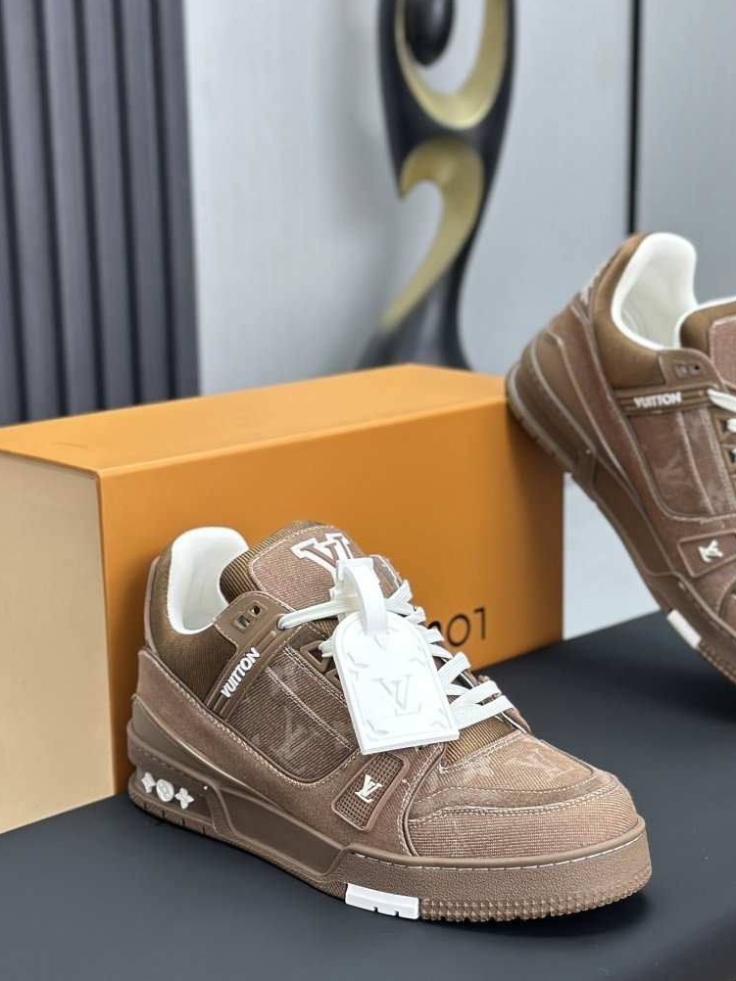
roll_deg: +0.0
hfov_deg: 21.2
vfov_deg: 28.1
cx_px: 476
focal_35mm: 69
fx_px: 1957
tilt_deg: -14.1
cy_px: 551
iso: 125
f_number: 1.78
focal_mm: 6.86
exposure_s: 1/100
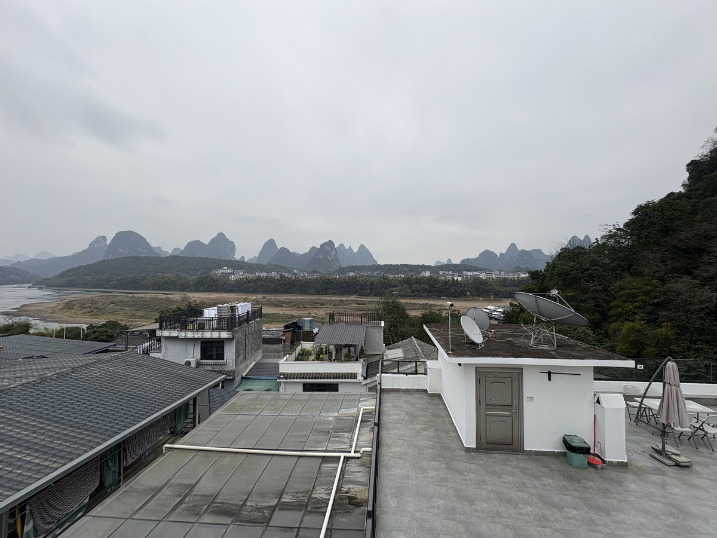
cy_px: 269
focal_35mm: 14
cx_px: 358
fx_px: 290
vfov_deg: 85.7
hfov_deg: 102.1
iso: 40
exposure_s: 1/1449
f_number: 2.2
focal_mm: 2.22
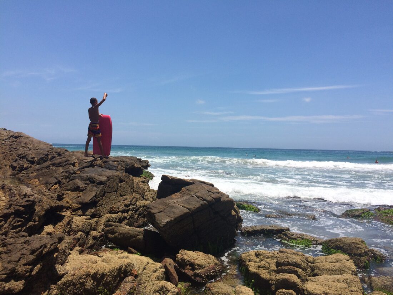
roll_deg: -1.1
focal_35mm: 29
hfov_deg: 61.7
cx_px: 196
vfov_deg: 48.2
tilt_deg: -2.2
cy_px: 148
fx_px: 329
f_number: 2.2
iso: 32
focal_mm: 4.15
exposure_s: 1/3165
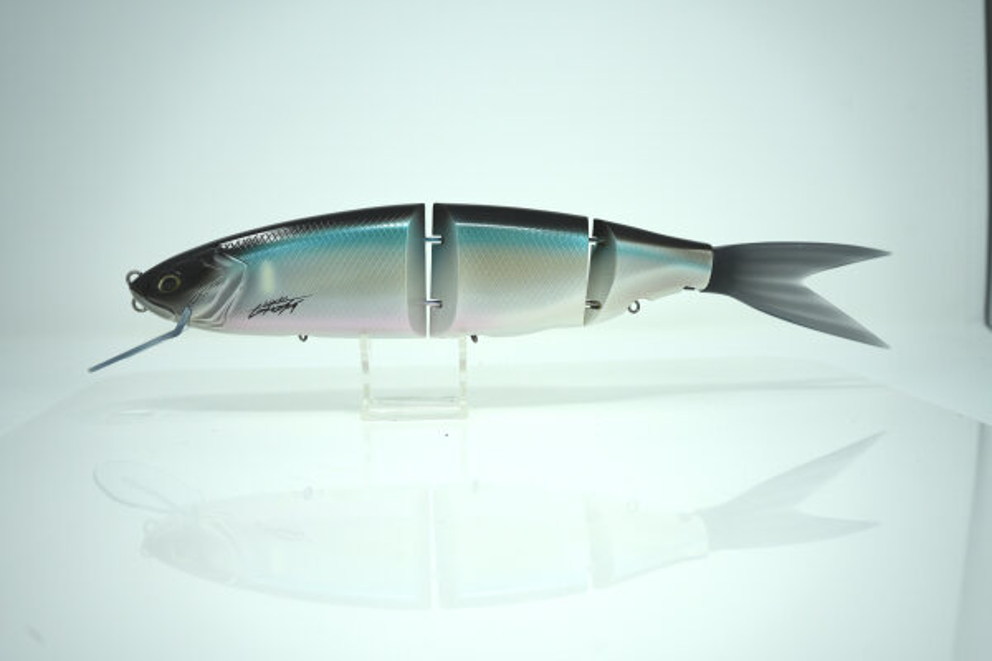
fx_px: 964
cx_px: 496
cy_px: 330
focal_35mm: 35
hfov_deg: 54.4
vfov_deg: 37.9
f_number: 5.6
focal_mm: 35
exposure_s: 1/250
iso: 200
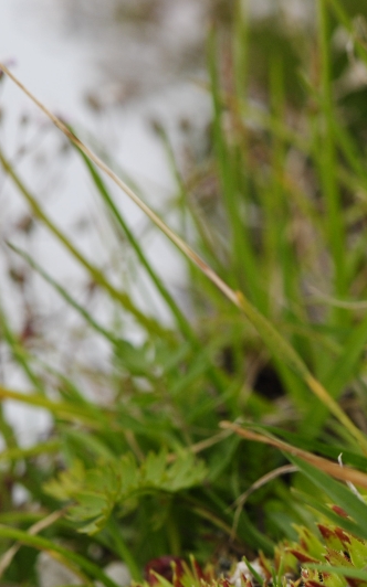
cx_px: 418
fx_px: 3136
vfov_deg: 10.7
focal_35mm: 196
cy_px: 294
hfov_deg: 6.7
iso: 400
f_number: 7.1
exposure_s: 1/320
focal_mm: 85
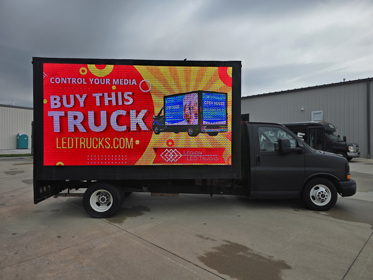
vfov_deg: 58.9
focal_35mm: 23
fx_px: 248
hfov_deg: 73.9
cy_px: 140
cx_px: 186
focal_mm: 6.3
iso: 20
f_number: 1.7
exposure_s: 1/480
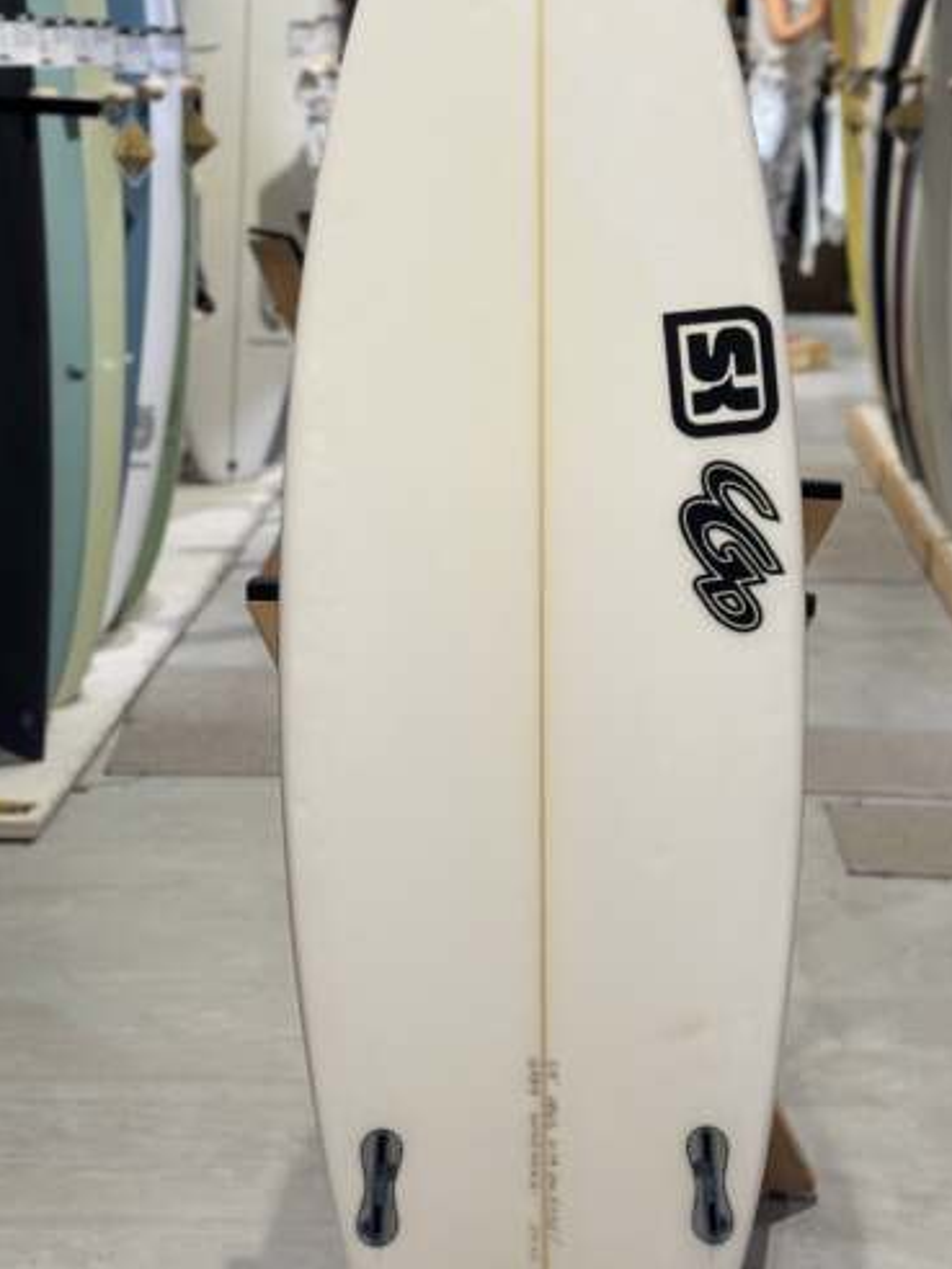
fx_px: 2860
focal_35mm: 78
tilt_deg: -10.7
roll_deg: -1.6
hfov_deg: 18.9
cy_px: 591
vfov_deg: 25.0
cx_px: 542
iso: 50
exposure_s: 1/100
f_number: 1.78
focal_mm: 6.76
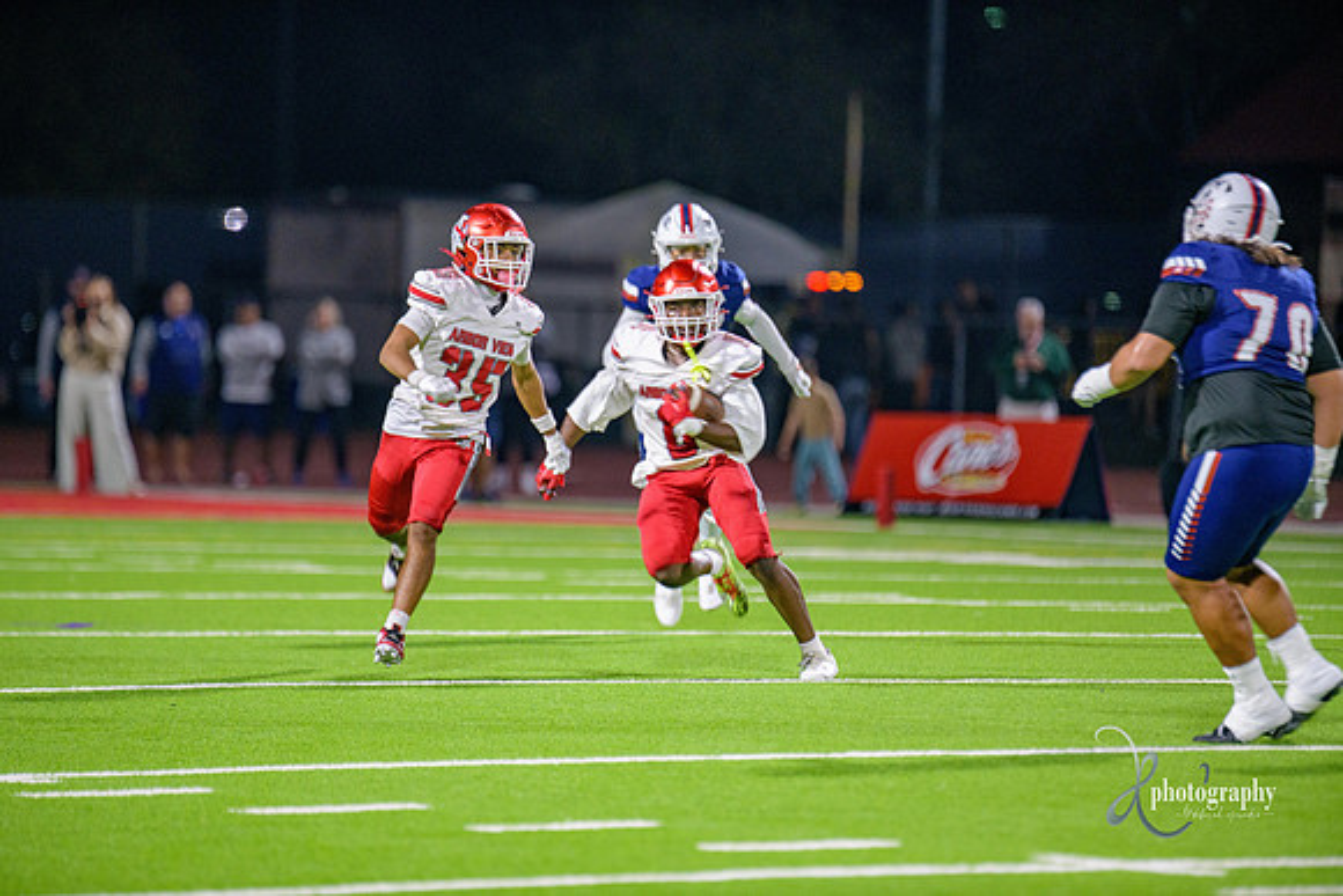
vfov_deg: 4.6
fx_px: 11194
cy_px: 448
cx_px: 672
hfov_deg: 6.9
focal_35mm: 300
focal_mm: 300
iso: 2000
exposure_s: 1/250
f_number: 2.8
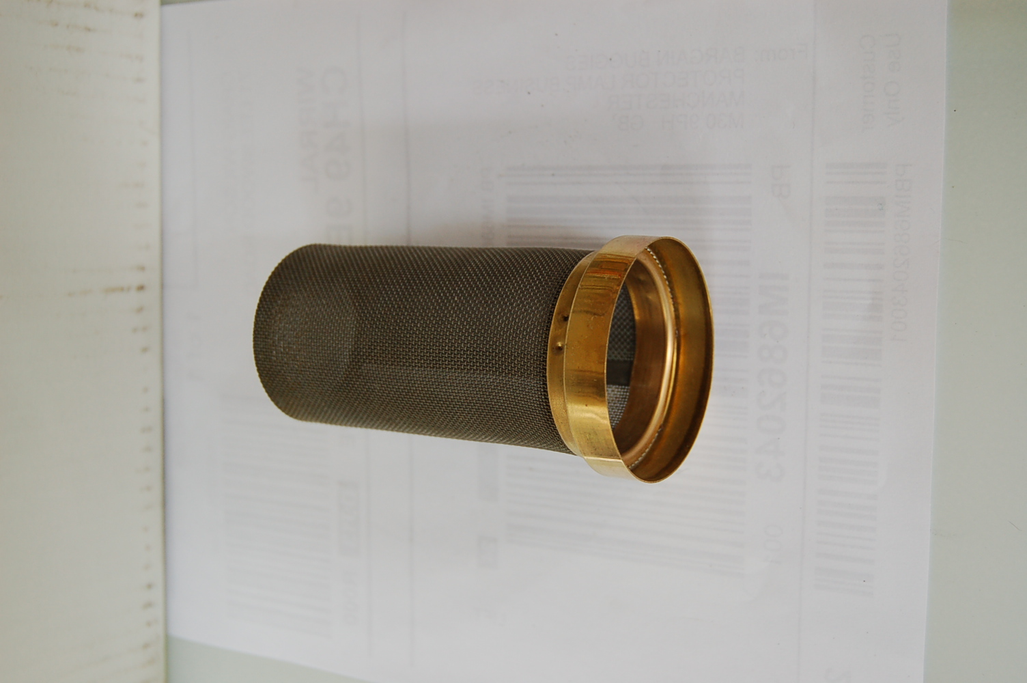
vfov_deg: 28.0
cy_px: 342
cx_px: 514
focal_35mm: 48
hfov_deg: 41.1
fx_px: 1368
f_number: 4.5
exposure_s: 1/50
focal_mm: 32
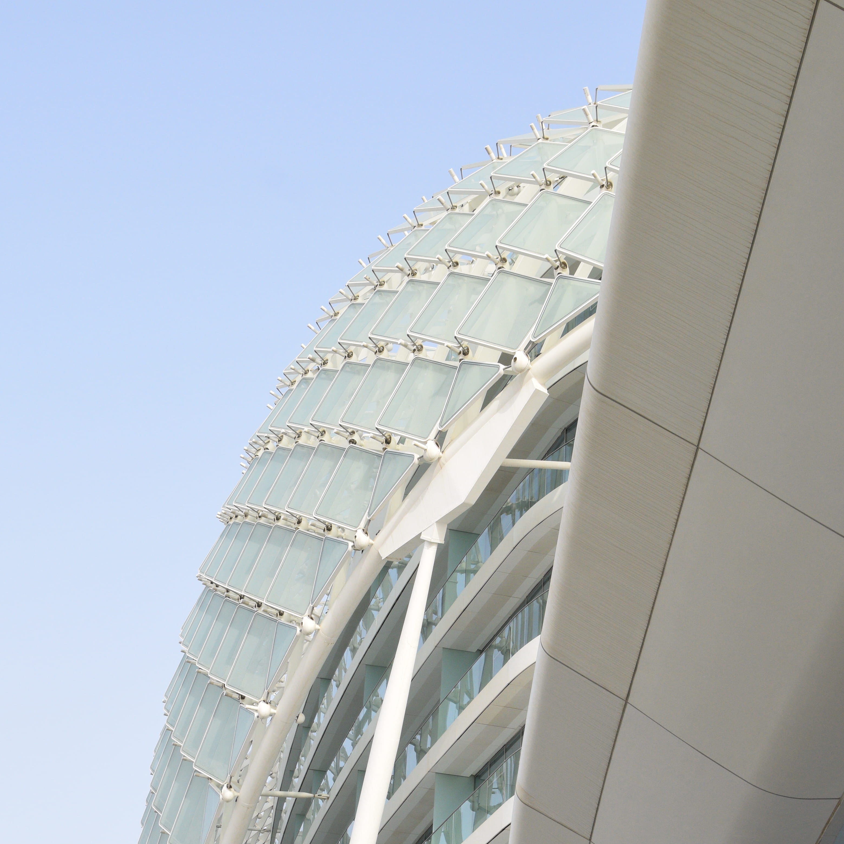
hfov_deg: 25.0
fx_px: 1903
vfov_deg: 24.6
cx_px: 352
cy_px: 684
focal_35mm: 69
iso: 400
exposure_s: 1/500
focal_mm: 28
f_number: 9
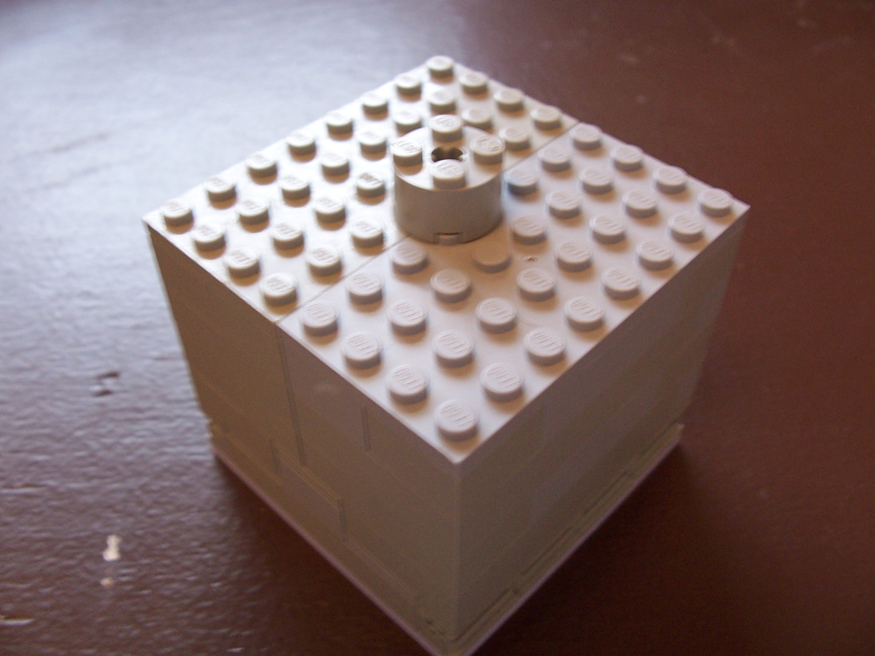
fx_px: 885
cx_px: 438
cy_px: 328
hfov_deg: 52.6
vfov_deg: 40.7
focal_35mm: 35
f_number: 2.8
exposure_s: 1/8
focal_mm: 6
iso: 140
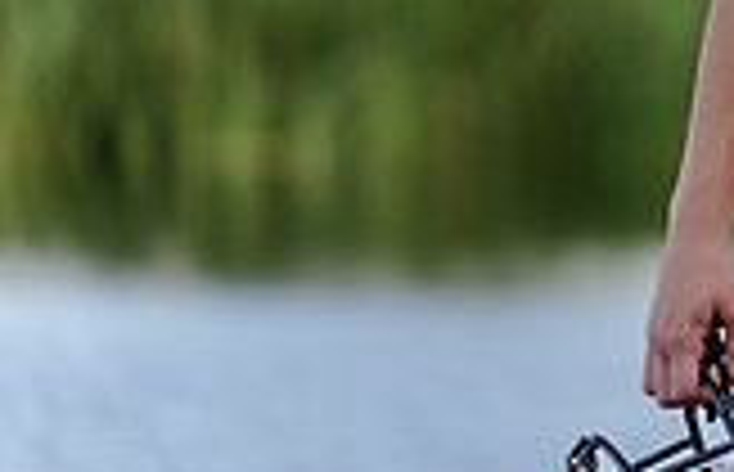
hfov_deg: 4.8
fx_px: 8717
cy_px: -359
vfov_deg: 3.1
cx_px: 1386
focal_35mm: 432
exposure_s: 1/320
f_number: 3.2
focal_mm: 113
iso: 125
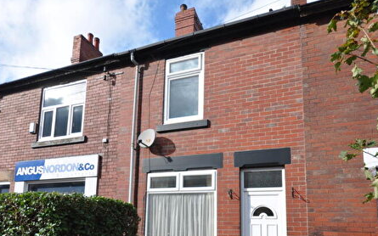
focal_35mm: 24
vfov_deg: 48.3
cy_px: 187
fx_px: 247
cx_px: 183
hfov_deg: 74.8
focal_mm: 10
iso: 200
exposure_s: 1/250
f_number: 8
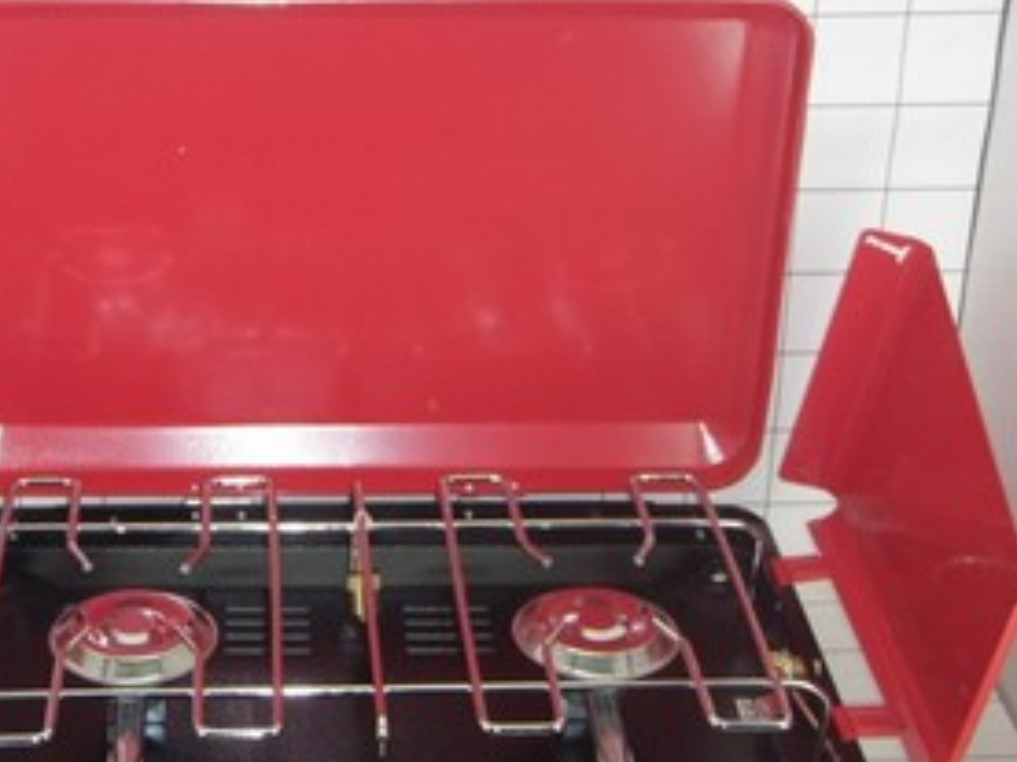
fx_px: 2174
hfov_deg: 26.2
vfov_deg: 19.9
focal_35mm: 74
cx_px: 335
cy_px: 456
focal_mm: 9.13
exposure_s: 1/40
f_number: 4
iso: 100
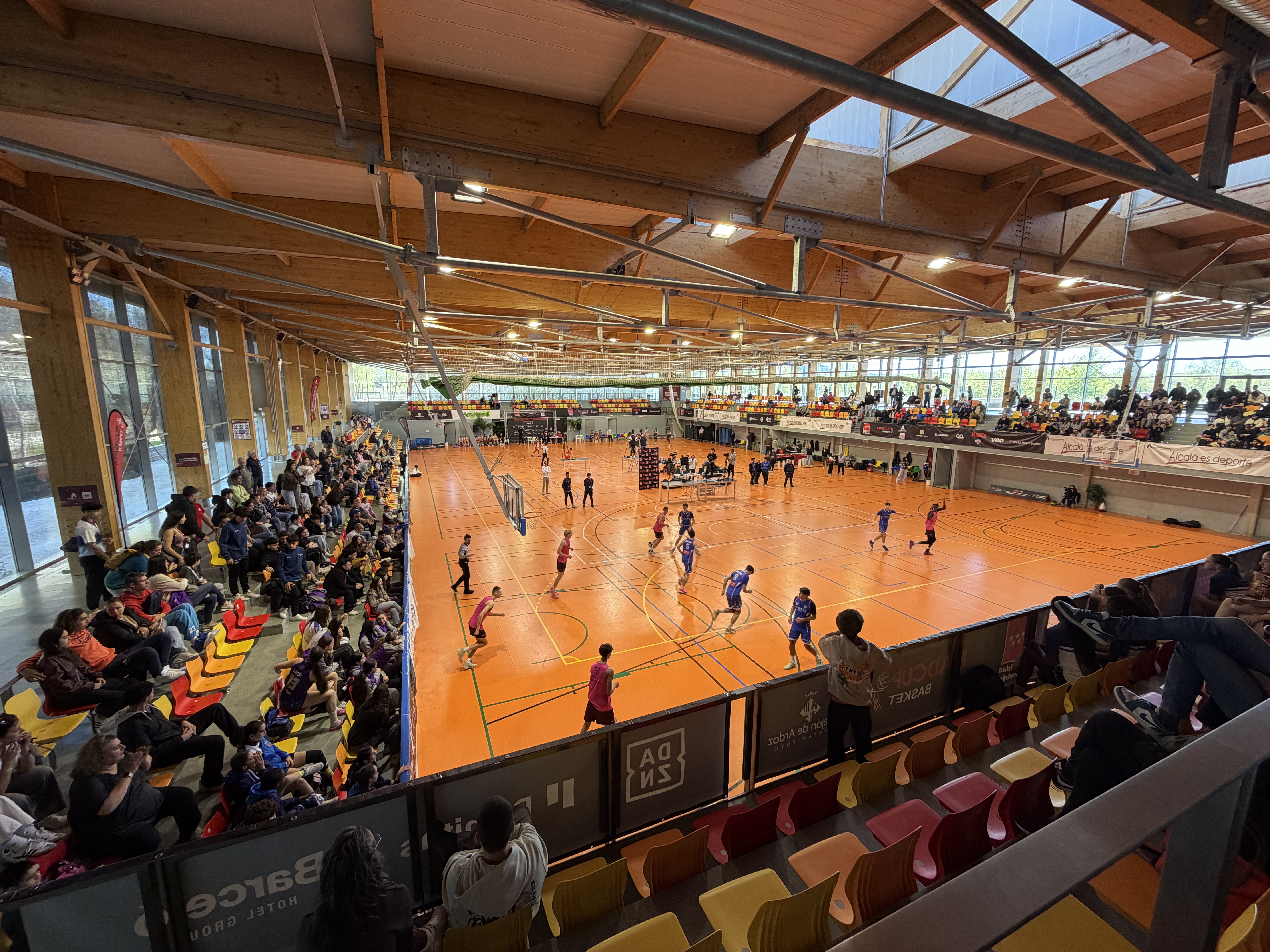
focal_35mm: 14
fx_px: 514
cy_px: 476
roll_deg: -0.5
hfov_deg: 102.1
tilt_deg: -10.3
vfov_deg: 85.7
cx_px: 635
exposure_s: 1/121
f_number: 2.2
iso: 200
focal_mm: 2.22
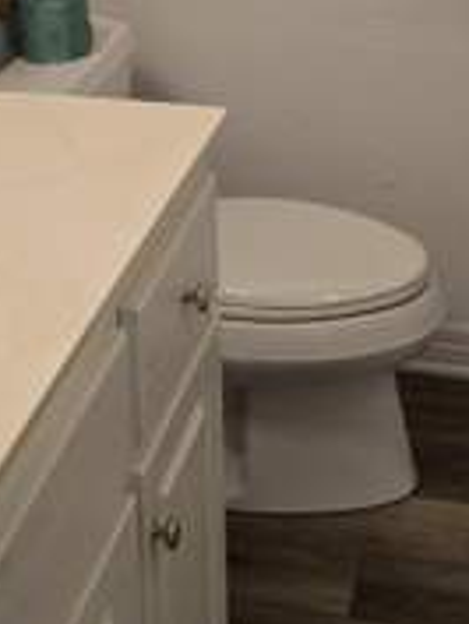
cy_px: -116
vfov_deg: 21.9
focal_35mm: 83
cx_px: 197
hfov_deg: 17.8
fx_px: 1498
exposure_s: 1/120
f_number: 1.7
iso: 200
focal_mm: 6.3
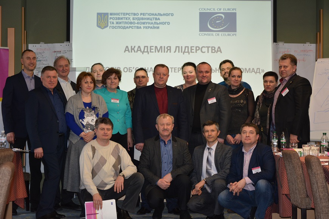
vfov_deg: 18.2
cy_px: 110
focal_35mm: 75
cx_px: 164
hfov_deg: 27.0
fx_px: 685
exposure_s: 1/60
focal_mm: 50
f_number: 5
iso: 900
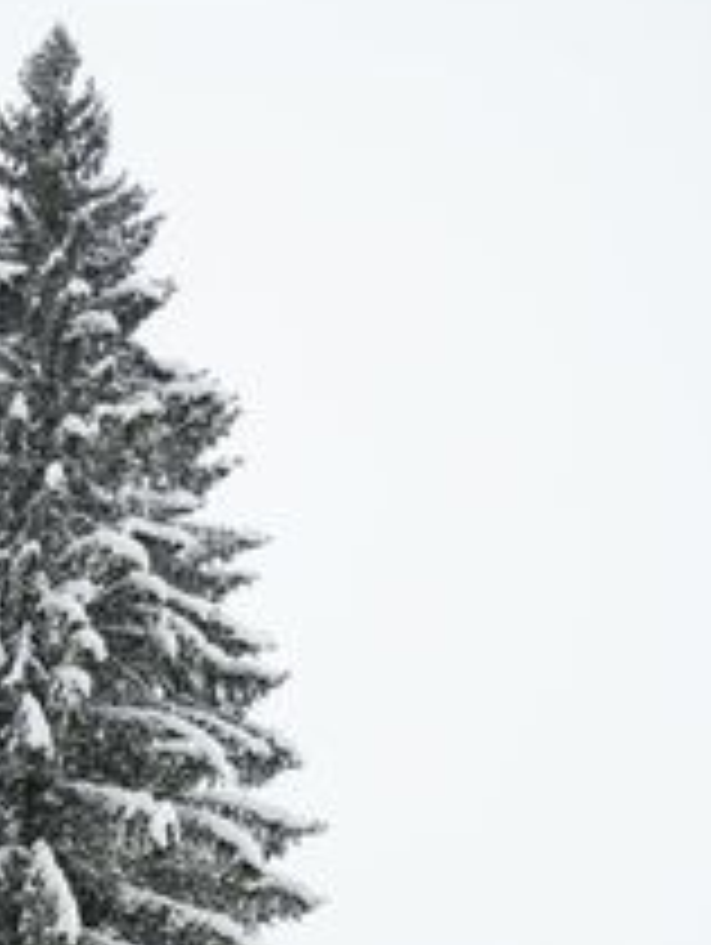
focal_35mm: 64
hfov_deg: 22.6
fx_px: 1749
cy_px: 981
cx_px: 137
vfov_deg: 28.1
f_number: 6.3
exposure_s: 1/50
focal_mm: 30
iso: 640
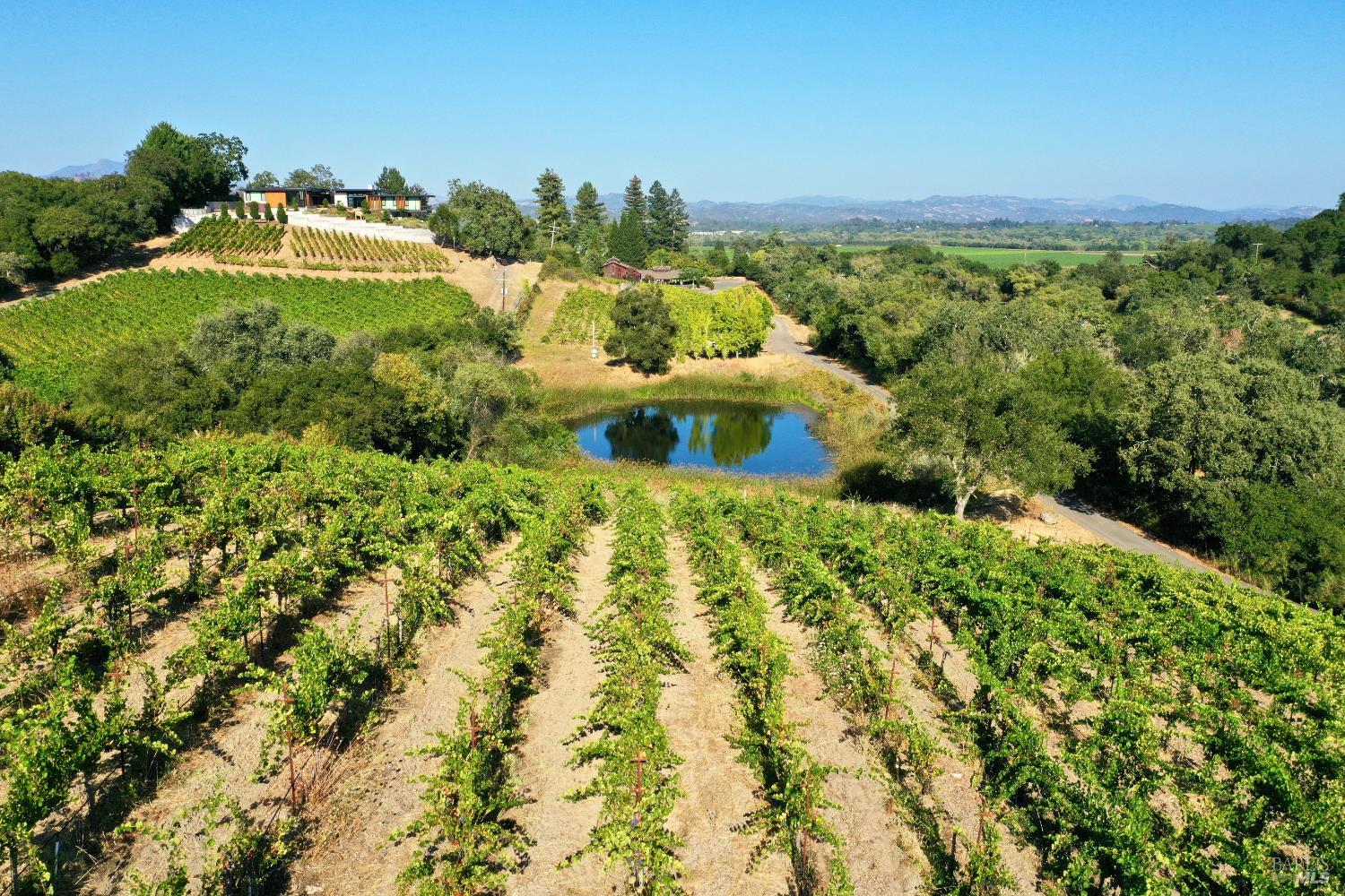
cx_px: 672
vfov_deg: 46.4
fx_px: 1046
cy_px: 448
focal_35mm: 28
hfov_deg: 65.5
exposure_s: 1/400
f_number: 6.3
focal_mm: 10.26
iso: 100
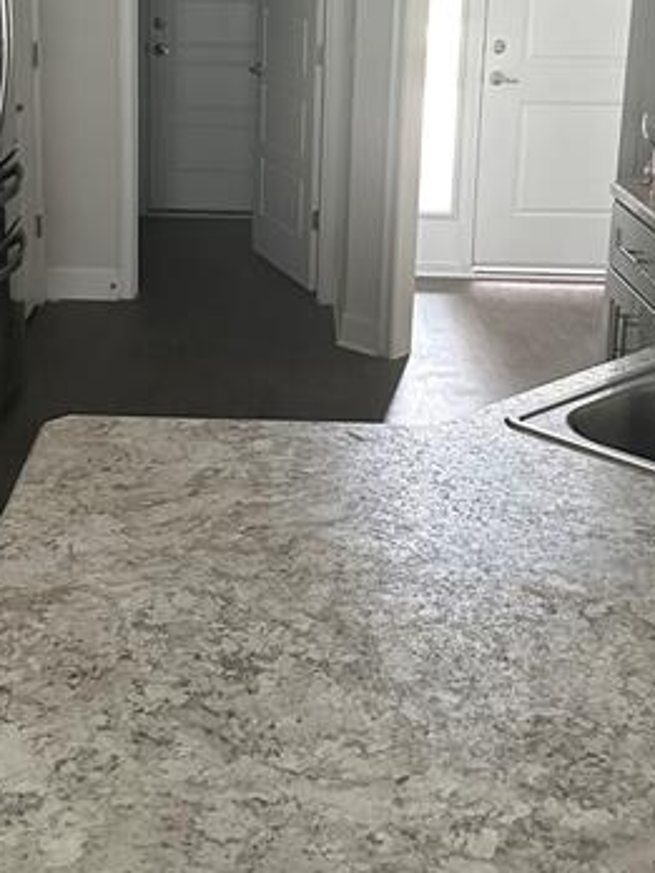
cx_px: 228
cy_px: 238
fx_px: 1337
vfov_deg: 35.5
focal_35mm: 53
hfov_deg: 27.4
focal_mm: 6.86
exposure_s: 1/60
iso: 640
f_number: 1.78
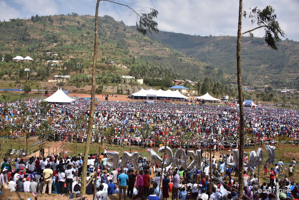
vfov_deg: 46.5
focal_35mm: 28
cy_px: 100
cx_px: 150
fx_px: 233
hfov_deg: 65.4
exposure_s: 1/2500
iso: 500
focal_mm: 28
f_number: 6.3
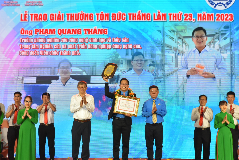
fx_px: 631
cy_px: 70
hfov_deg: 21.5
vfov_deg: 14.4
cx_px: 124
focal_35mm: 95
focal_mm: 50
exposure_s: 1/200
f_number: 5
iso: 1000
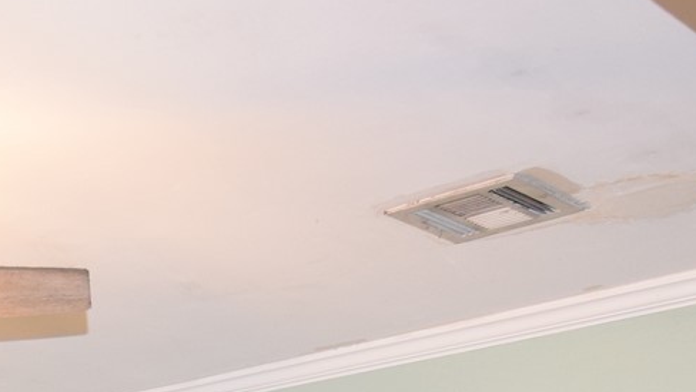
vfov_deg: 11.6
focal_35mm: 85
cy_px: 954
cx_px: -205
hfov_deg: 22.4
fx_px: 1573
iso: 800
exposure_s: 1/60
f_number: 3.3
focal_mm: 13
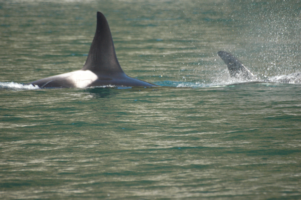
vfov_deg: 3.0
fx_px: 3758
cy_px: 100
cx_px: 150
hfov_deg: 4.6
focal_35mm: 450
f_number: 5.6
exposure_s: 1/1000
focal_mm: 300
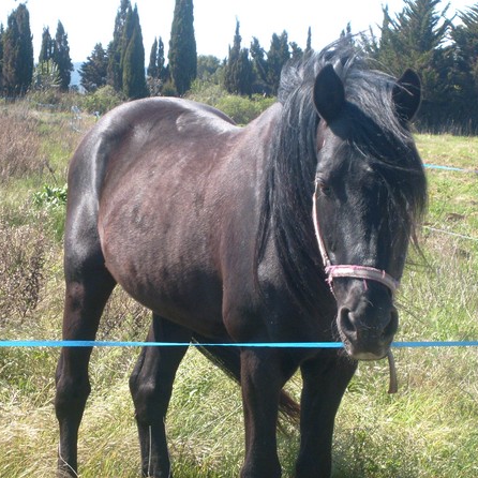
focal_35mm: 126
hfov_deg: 13.8
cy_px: 240
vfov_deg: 13.8
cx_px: 244
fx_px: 1968
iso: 80
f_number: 4.9
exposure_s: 1/250
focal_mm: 17.4
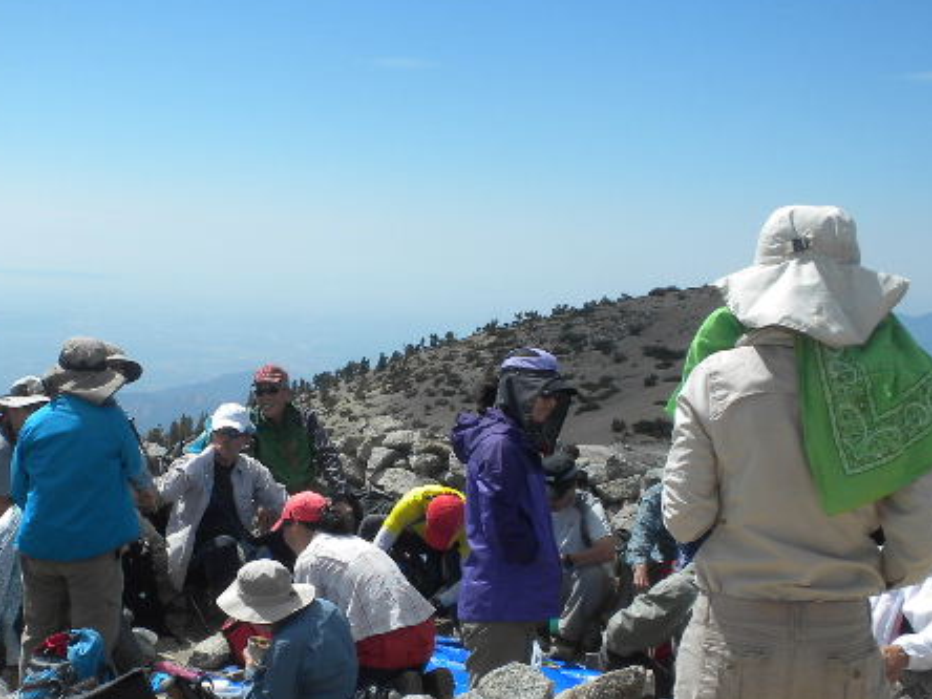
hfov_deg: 29.6
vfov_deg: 22.5
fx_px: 1750
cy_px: 433
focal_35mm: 65
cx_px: 319
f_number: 10
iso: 64
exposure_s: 1/140
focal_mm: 6.6
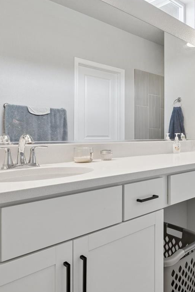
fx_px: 252
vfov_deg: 60.2
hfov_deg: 39.5
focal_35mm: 31
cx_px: 173
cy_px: 136
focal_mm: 15
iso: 100
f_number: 11
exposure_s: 1/1.25
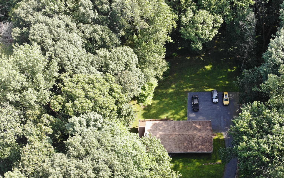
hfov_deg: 55.8
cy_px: 99
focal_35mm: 34
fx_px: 263
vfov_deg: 37.2
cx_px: 184
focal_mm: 4.5
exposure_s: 1/104
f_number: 2.8
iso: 100
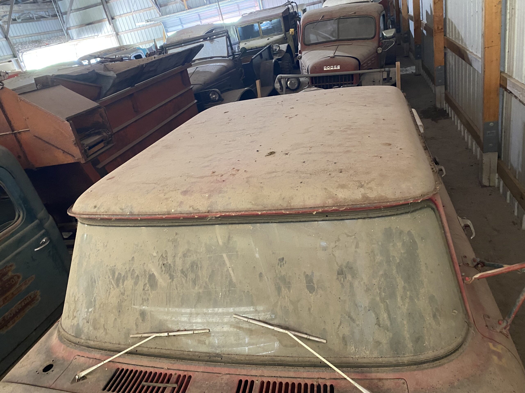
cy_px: 196
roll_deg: +14.2
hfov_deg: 67.3
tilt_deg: -23.6
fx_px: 394
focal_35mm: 26
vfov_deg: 53.1
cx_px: 262
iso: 500
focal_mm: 4.25
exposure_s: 1/30
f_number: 1.8
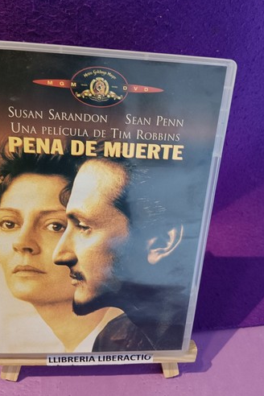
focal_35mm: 28
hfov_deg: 46.3
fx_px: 308
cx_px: 116
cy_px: 197
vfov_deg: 65.5
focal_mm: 3.96
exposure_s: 1/50
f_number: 1.8
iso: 1230
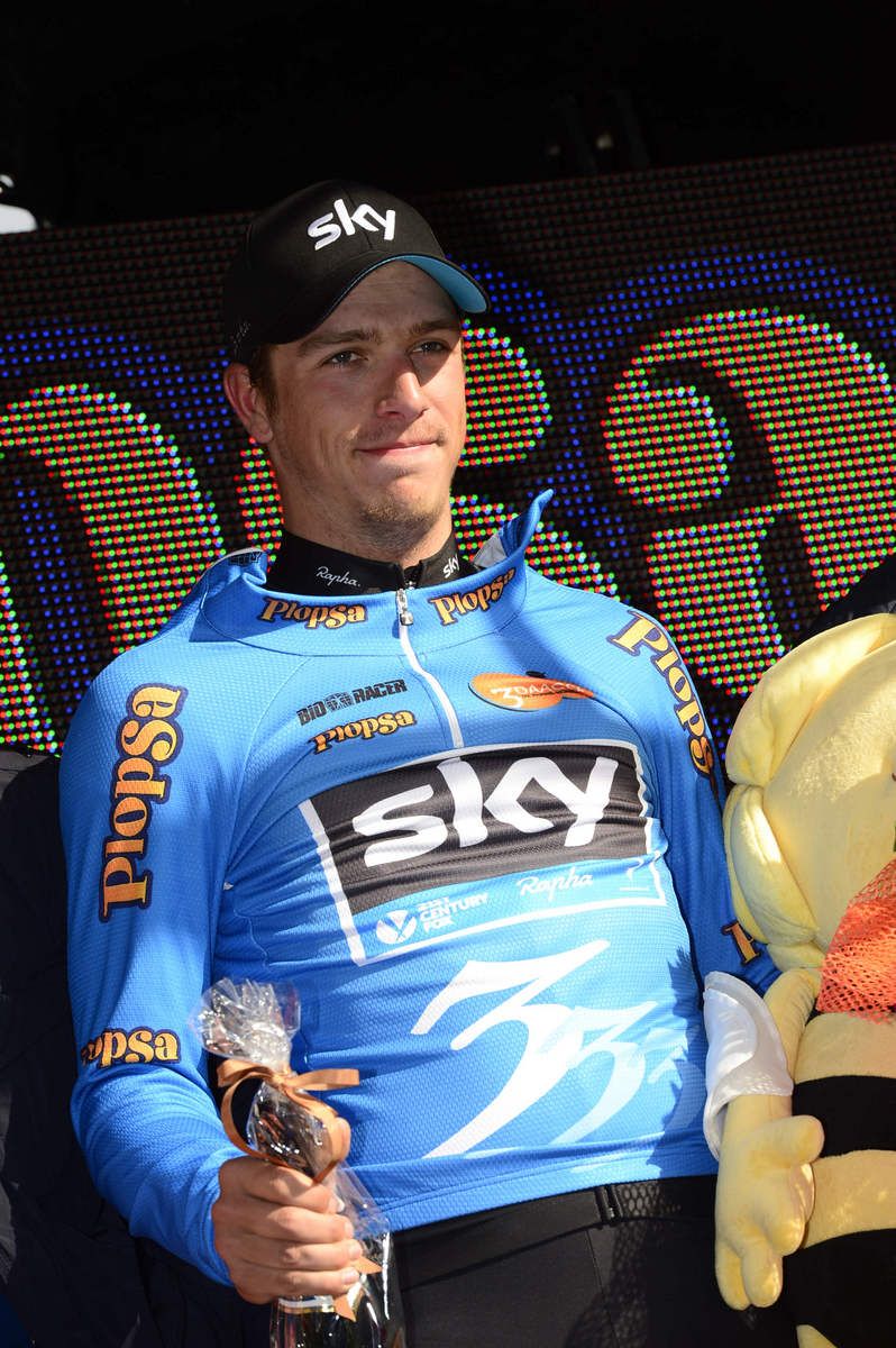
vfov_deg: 12.1
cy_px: 674
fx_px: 6357
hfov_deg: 8.1
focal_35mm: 170
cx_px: 448
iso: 200
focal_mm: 170
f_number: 10
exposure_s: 1/200
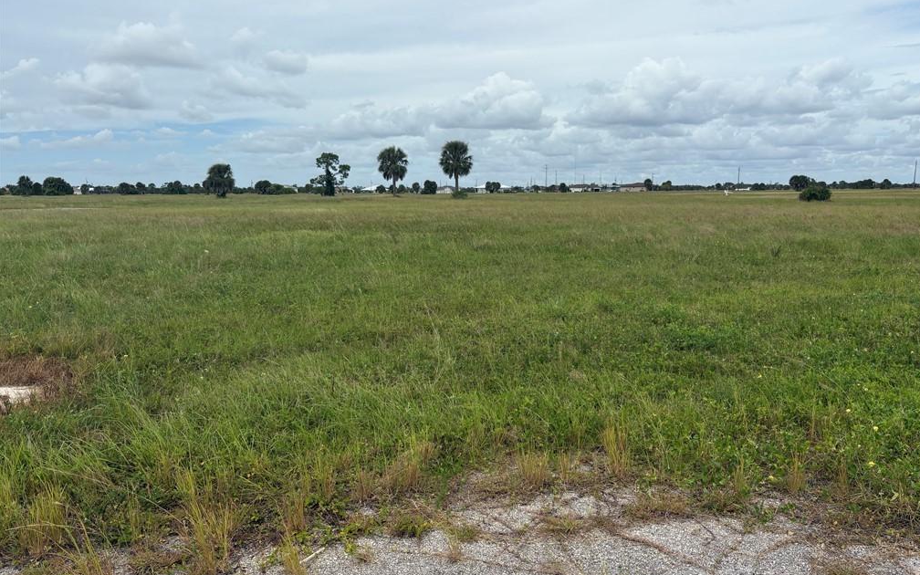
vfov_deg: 44.5
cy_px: 304
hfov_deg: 66.5
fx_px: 702
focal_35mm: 28
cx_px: 466
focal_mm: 5.96
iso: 50
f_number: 1.6
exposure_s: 1/3831
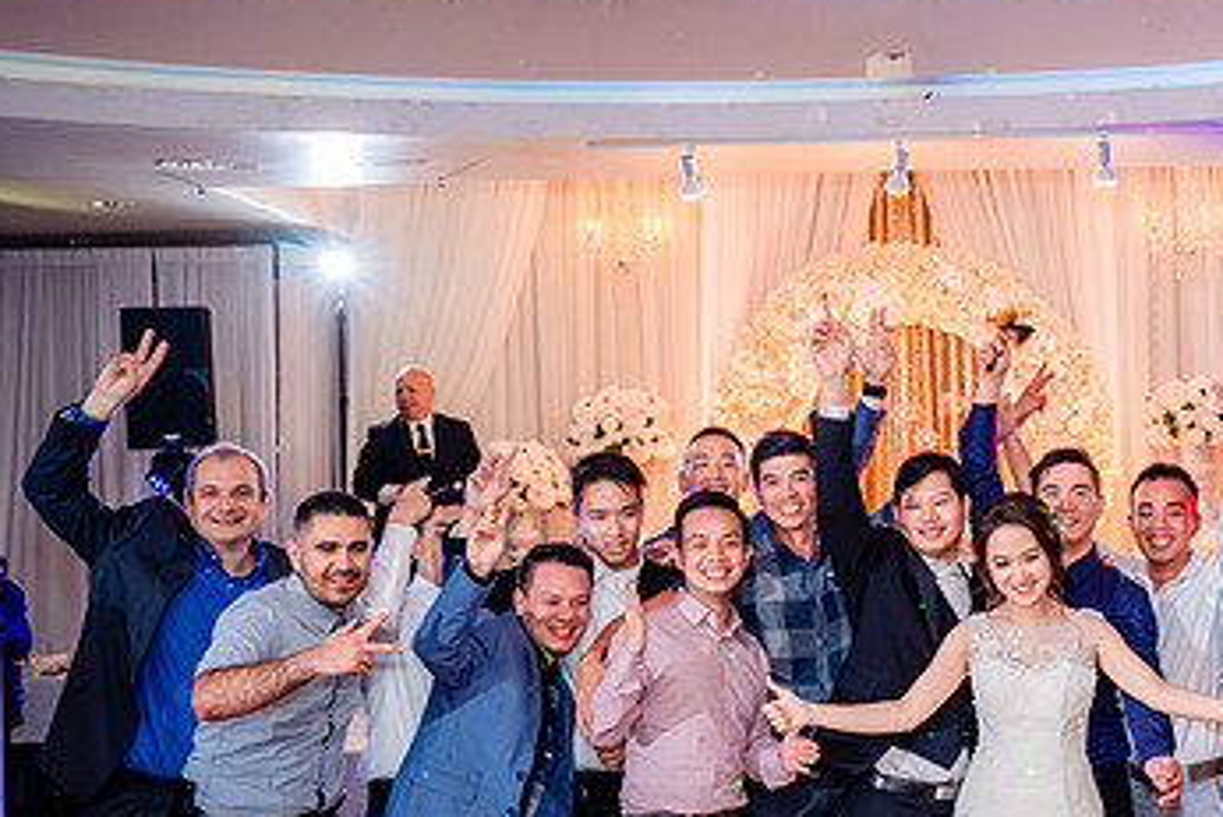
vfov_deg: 28.6
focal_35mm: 47
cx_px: 1007
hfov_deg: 39.9
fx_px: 1597
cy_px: 462
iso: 1000
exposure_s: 1/160
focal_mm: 28
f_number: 3.5
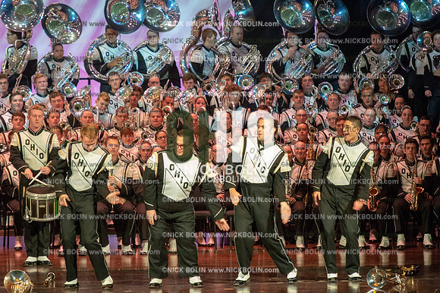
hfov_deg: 9.0
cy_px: 146
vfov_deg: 6.0
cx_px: 220
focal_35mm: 230
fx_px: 2809
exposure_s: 1/200
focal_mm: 230
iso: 8000
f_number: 5.6
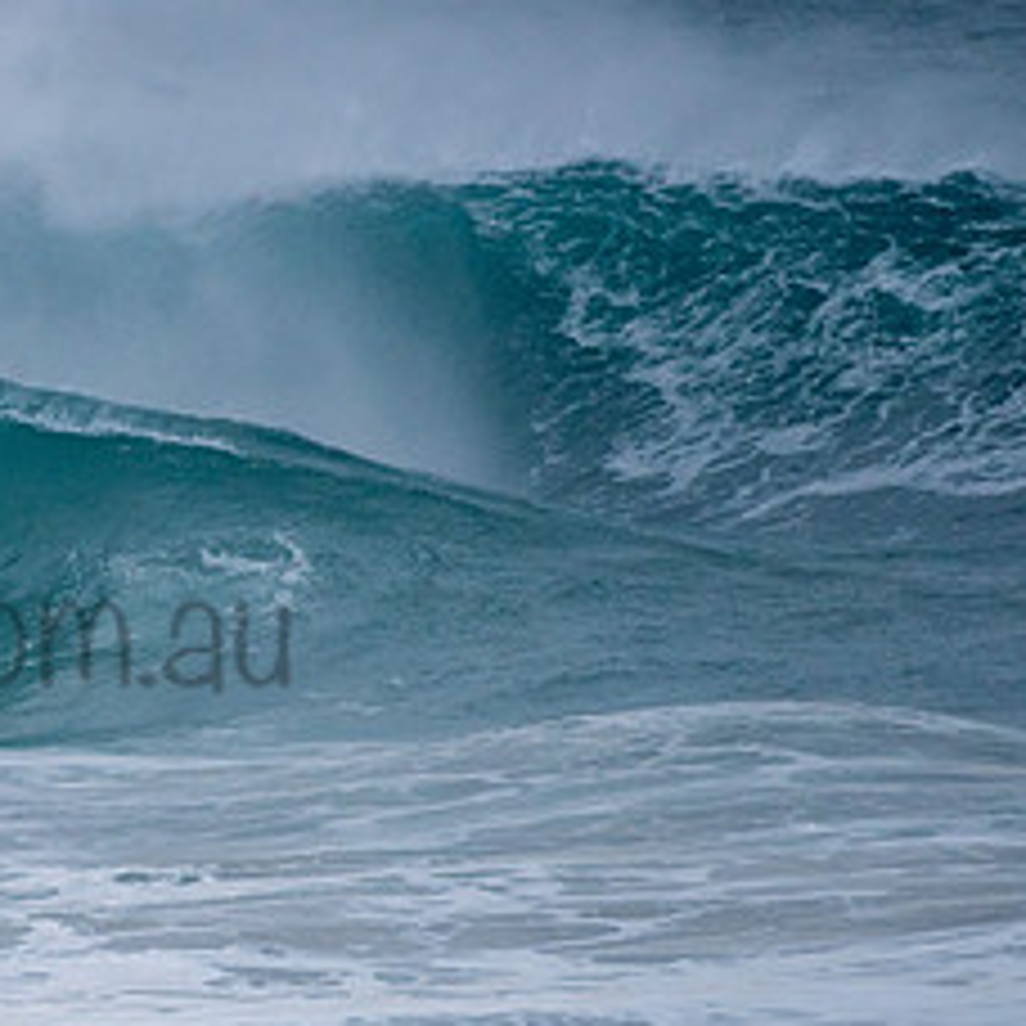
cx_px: -236
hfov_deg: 1.3
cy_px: 516
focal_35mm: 1325
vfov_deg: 1.3
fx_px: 44432
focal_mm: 500
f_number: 5.6
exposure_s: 1/1250
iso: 500
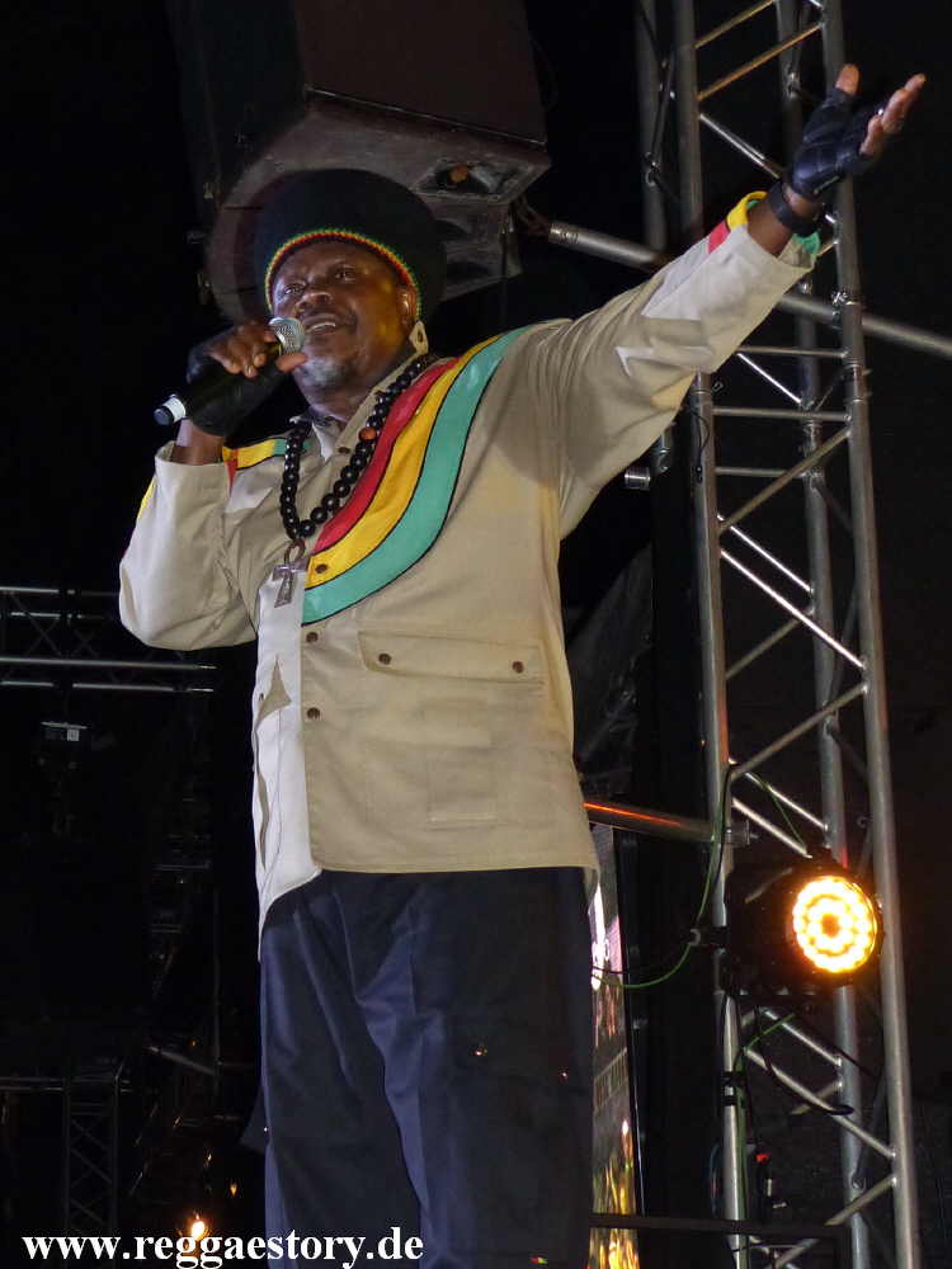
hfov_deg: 28.0
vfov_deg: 36.8
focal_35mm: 52
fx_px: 1907
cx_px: 476
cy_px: 634
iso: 400
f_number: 2.8
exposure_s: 1/60
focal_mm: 9.4
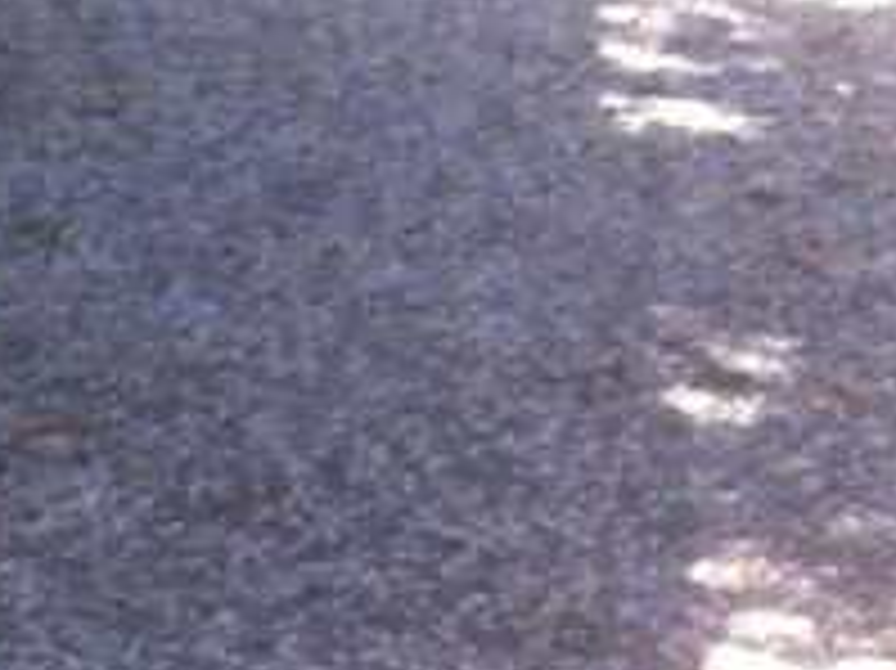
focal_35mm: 180
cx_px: -928
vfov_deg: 7.9
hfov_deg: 10.1
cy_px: -603
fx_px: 4656
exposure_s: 1/129
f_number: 2.8
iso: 80
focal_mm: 3.85
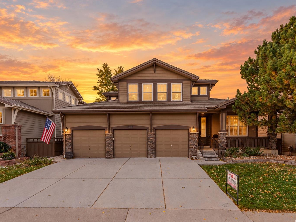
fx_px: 145
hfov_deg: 90.9
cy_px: 110
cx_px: 156
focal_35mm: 17
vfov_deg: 74.7
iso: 250
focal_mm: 10
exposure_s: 1/3200
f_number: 6.3
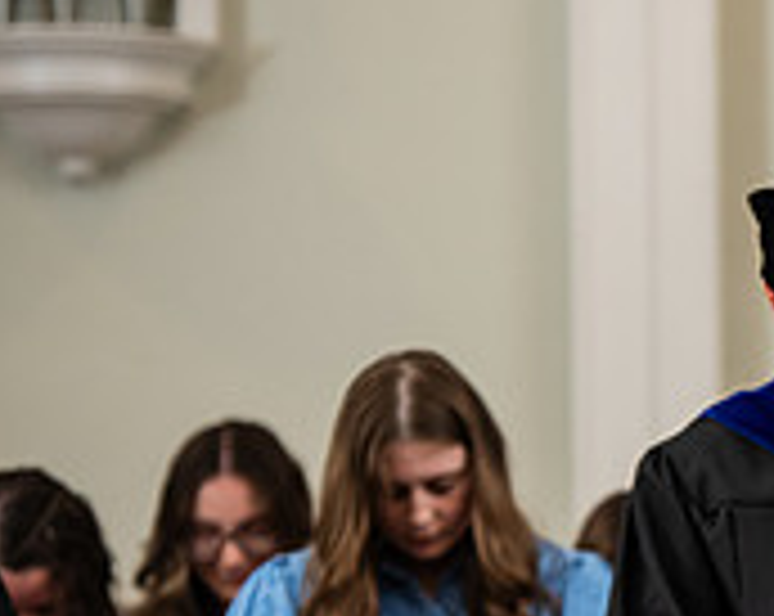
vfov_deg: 3.6
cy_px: 497
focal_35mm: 428
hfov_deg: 4.5
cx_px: 1256
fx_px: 9788
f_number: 3.5
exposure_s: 1/200
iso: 1000
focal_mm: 135
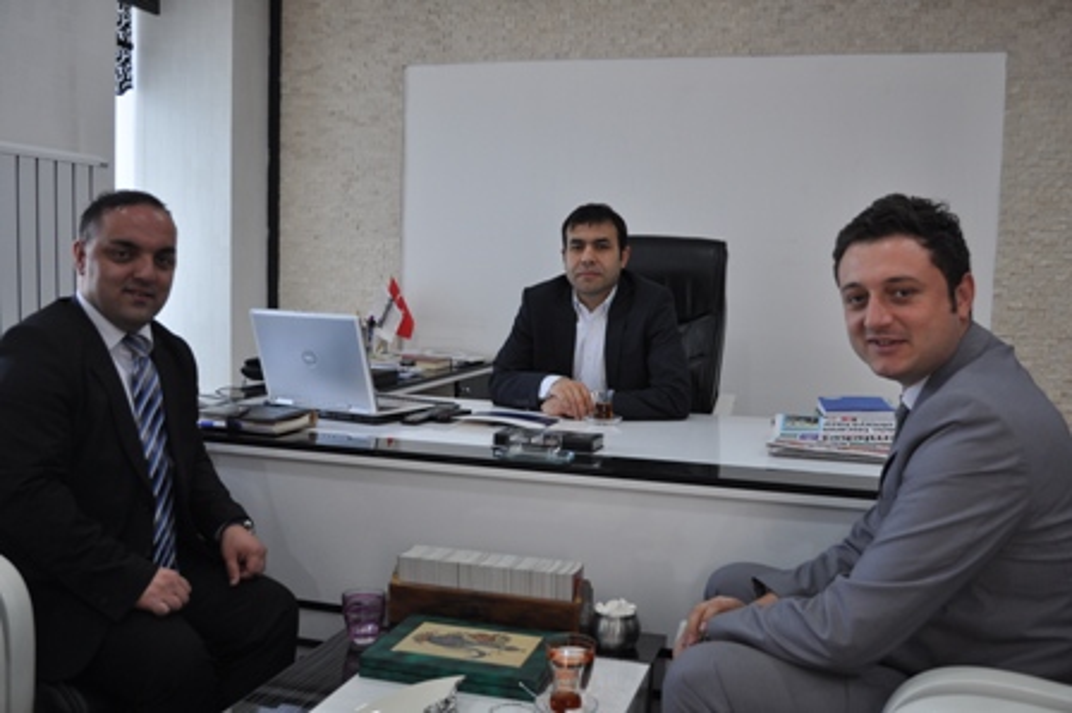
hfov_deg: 53.2
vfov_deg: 36.8
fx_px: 1071
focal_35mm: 36
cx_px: 536
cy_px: 356
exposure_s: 1/60
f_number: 4
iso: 500
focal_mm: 24
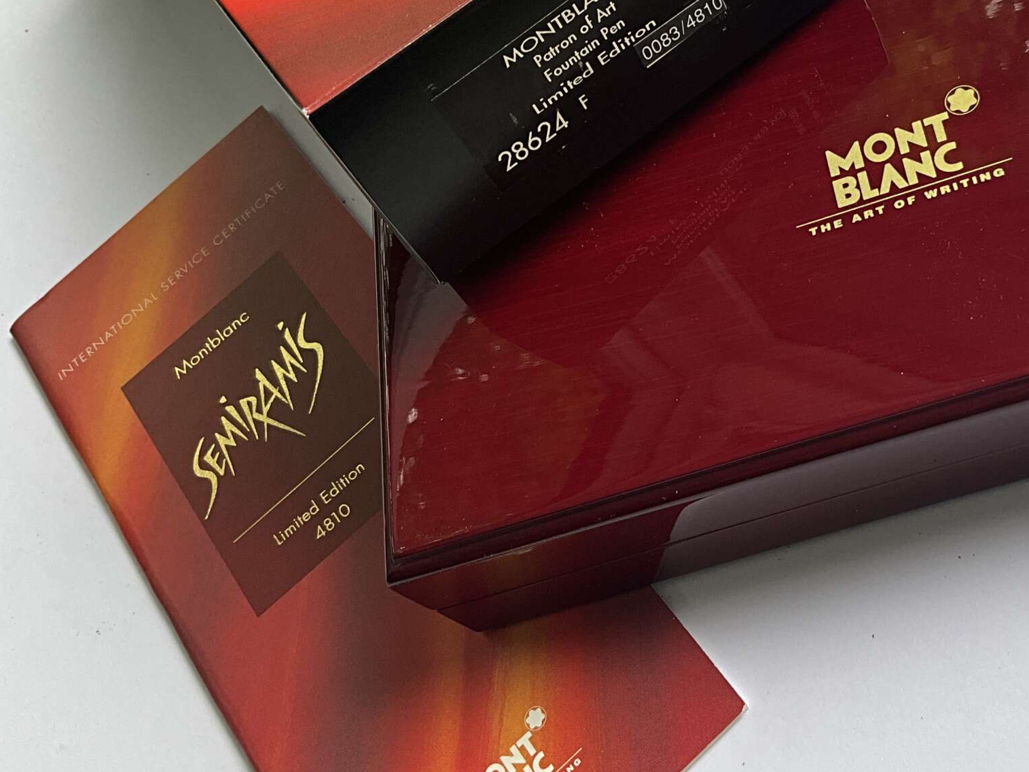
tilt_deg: -58.8
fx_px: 1456
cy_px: 267
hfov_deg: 38.0
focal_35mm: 49
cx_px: 770
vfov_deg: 29.5
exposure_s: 1/122
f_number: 1.8
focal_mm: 3
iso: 40
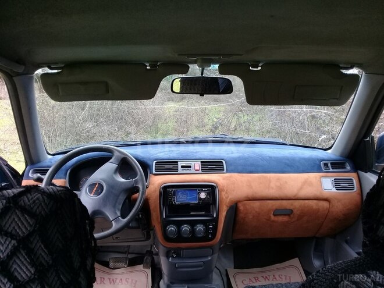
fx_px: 344
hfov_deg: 58.4
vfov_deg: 45.4
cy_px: 144
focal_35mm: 31
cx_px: 192
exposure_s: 1/50
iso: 50
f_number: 2.2
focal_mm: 3.3
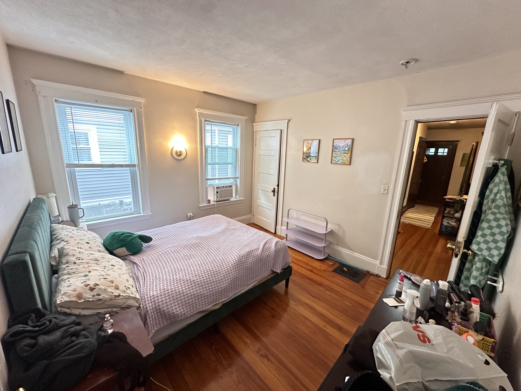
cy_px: 196
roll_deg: -1.8
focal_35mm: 14
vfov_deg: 85.7
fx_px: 211
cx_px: 260
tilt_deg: -11.1
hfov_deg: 102.1
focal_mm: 2.22
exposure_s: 1/60
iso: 500
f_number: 2.2
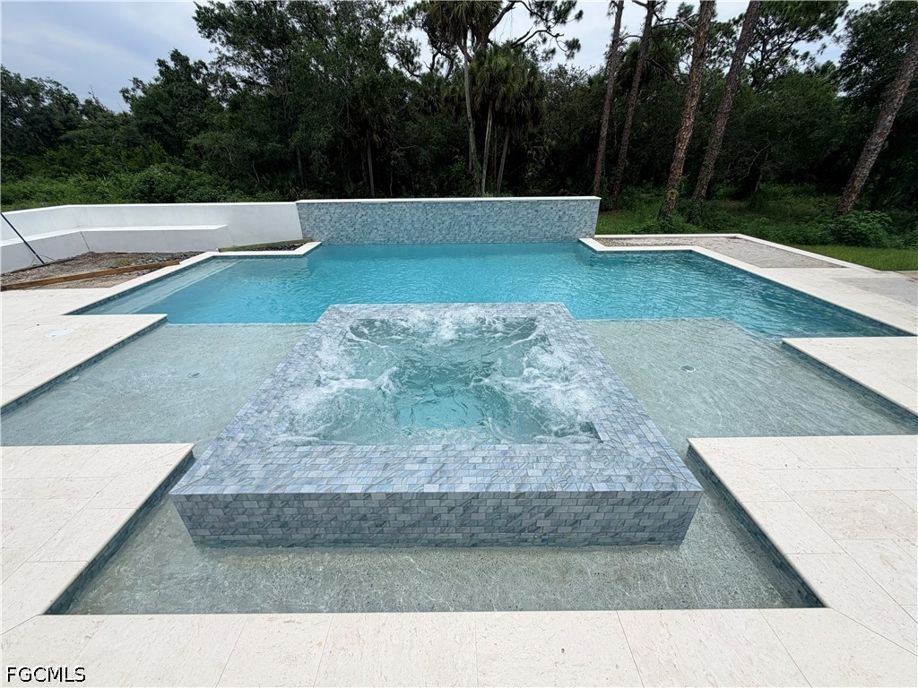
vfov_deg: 85.7
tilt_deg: -27.3
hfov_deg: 102.1
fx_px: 371
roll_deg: +1.6
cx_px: 459
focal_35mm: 14
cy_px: 344
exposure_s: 1/1285
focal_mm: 2.22
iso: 20
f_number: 2.2
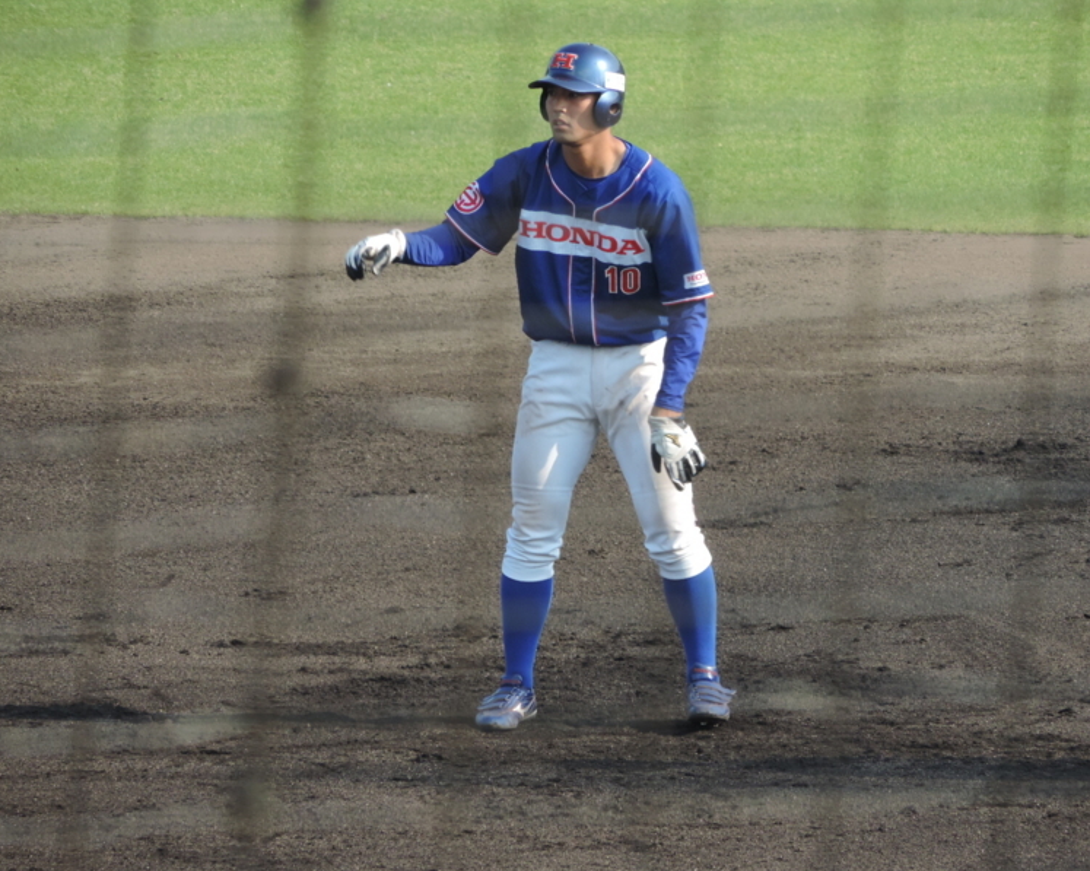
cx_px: 565
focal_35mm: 732
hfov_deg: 2.6
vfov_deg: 2.1
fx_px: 23605
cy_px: 436
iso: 200
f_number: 5
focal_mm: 124.8
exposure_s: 1/400
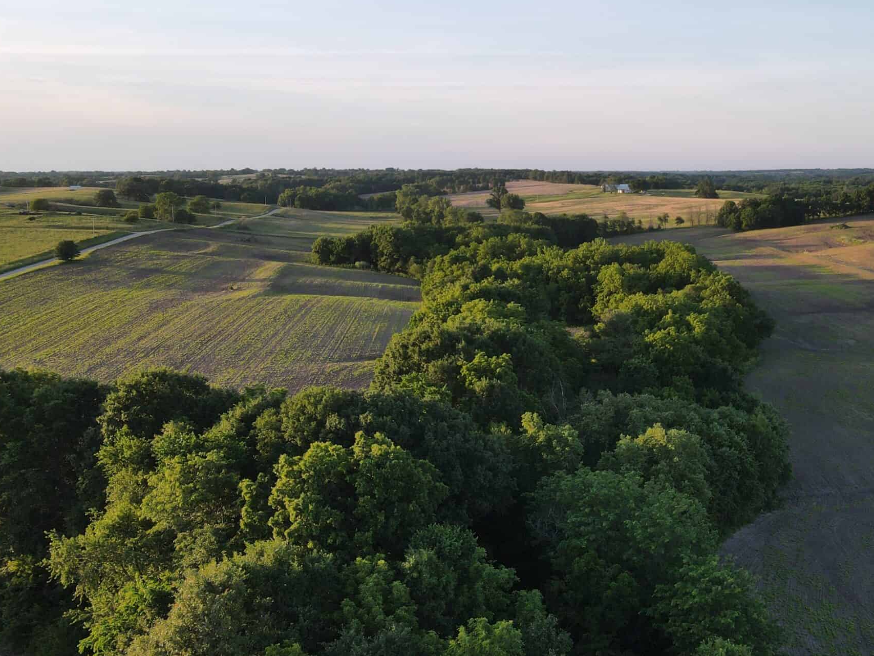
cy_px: 275
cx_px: 567
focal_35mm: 36
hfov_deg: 50.6
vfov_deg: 39.5
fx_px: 909
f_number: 2.8
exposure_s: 1/180
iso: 100
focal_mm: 4.5
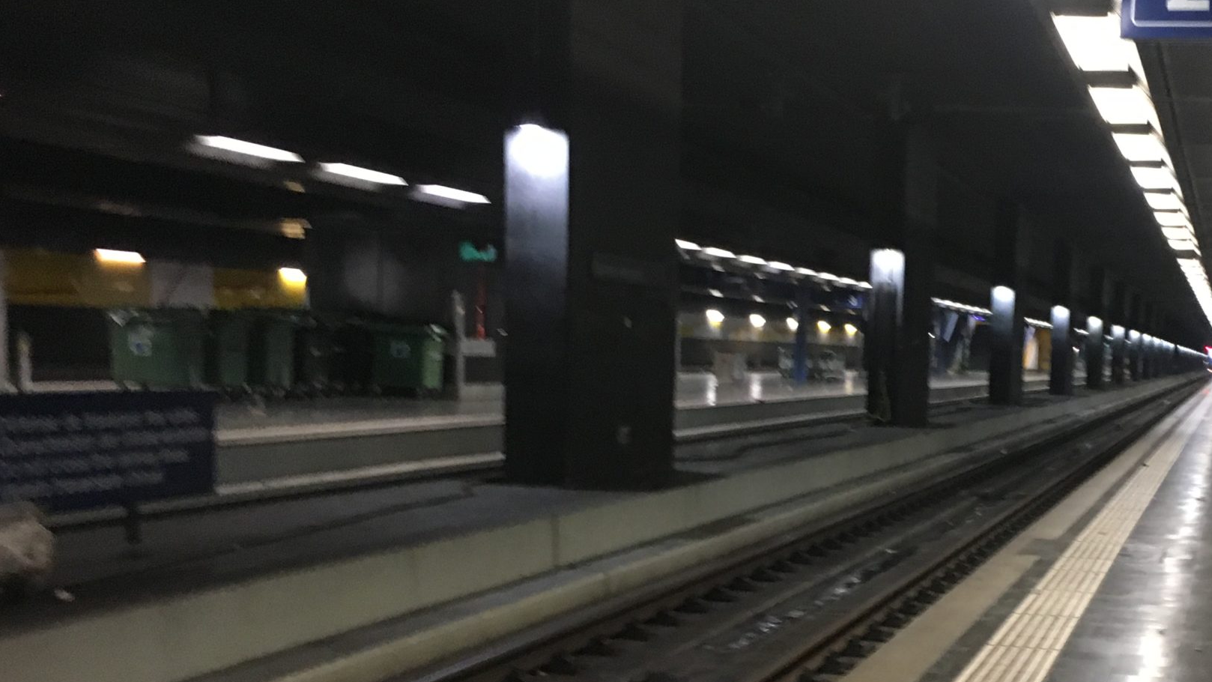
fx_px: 1607
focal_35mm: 50
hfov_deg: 39.8
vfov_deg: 23.7
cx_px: 957
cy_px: 525
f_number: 2.2
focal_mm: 4.15
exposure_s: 1/20
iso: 200
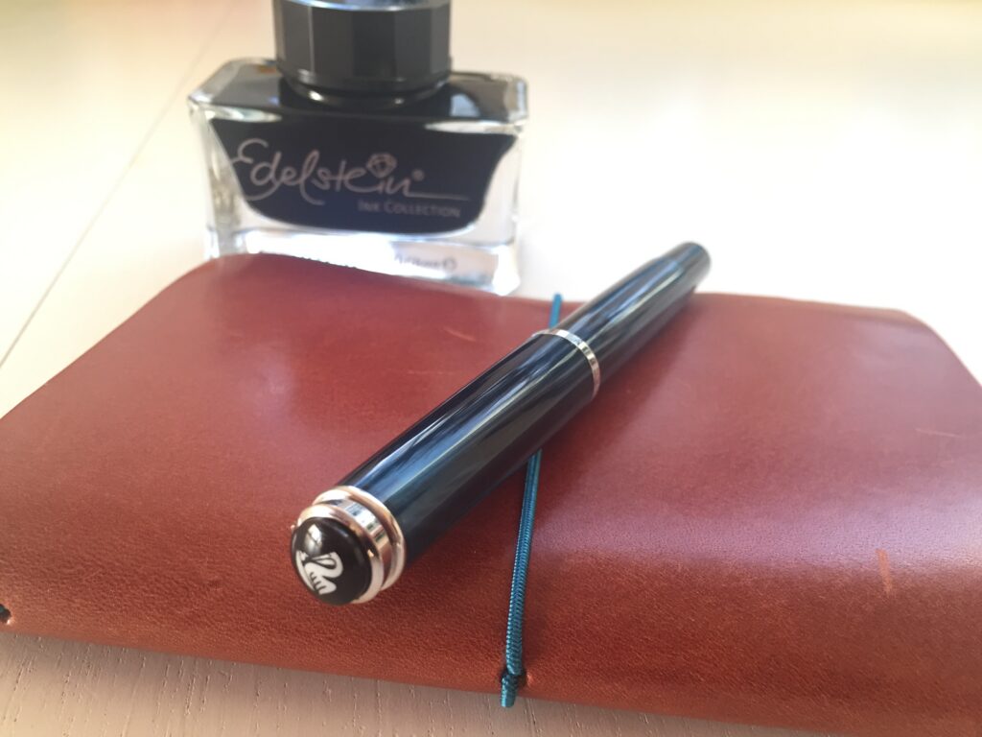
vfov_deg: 48.2
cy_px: 368
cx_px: 491
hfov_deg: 61.7
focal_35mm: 29
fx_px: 823
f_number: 2.2
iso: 64
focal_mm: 4.15
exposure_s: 1/33
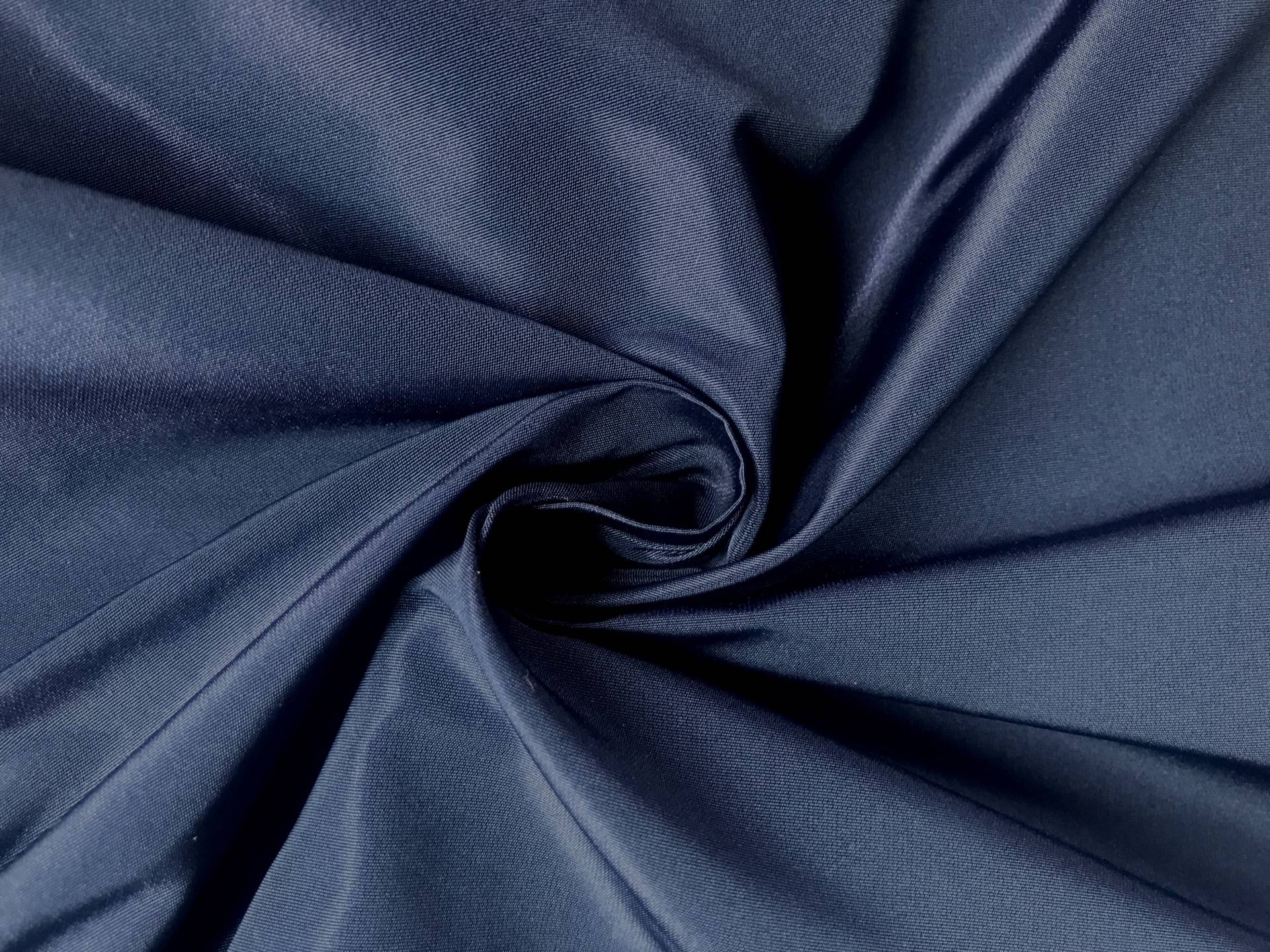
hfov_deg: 63.4
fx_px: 1027
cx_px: 635
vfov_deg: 49.7
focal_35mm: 28
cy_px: 476
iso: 100
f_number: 1.8
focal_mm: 3.99
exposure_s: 1/15
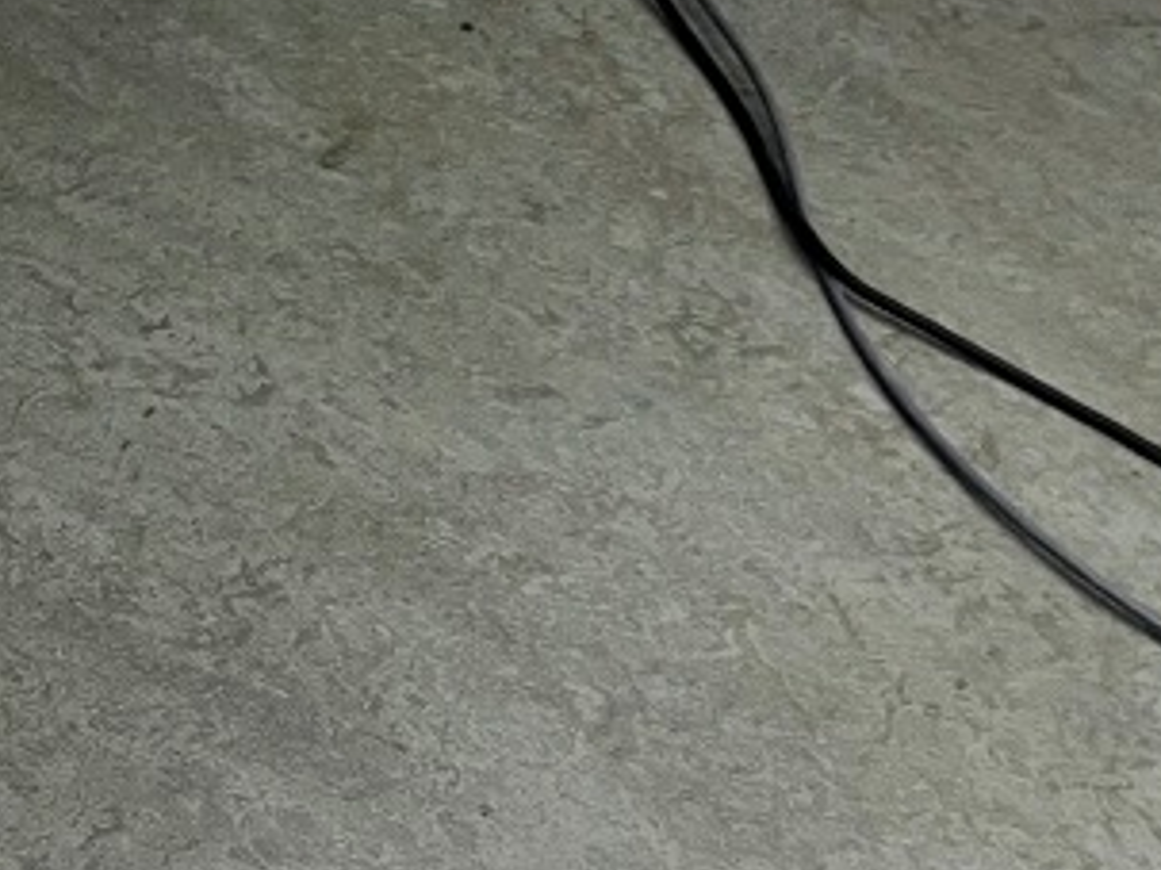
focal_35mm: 88
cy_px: 0
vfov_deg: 16.4
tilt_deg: -40.2
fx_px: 2950
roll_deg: -2.0
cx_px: -437
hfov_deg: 20.0
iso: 100
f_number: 1.6
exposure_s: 1/50
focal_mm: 5.1
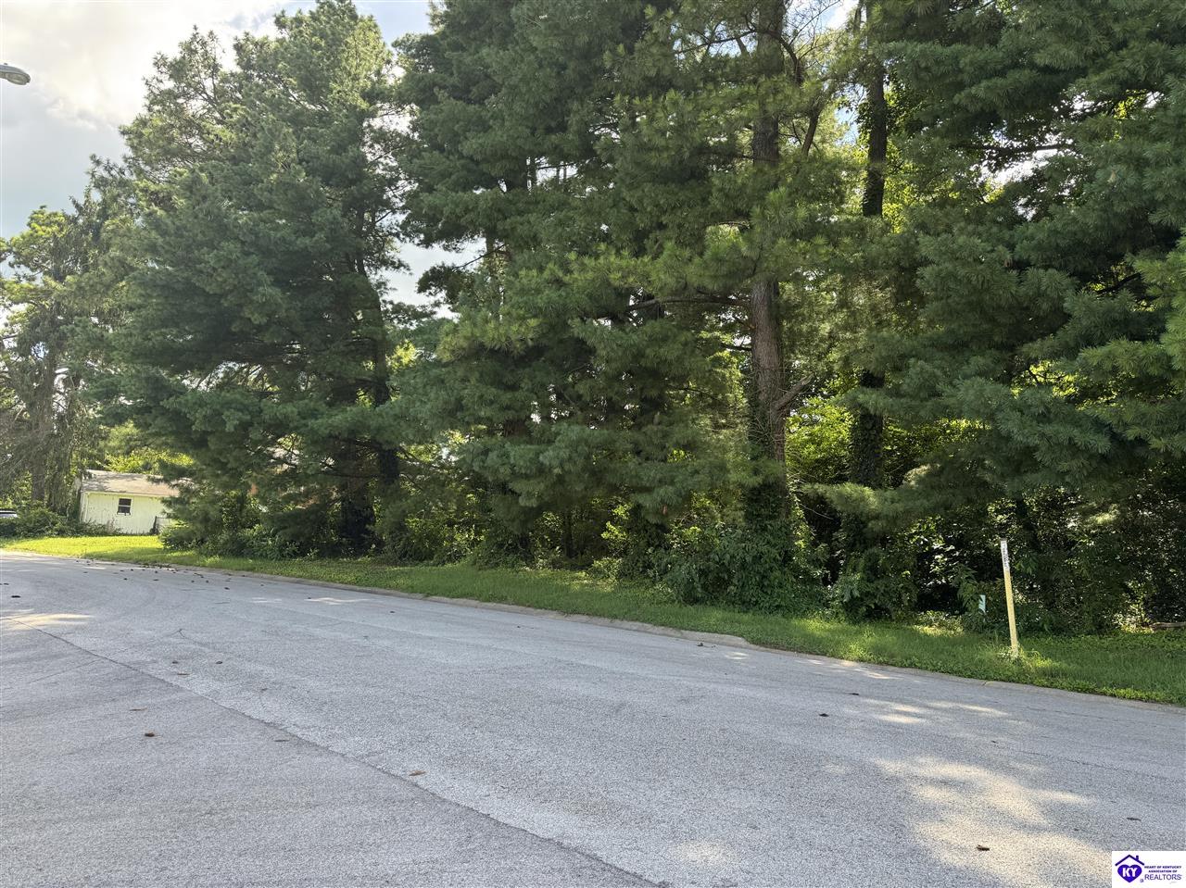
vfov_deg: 56.8
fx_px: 822
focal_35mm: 24
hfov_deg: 71.6
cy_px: 444
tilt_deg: +7.0
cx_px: 593
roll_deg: -2.7
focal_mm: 6.76
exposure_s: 1/477
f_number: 1.78
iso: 80
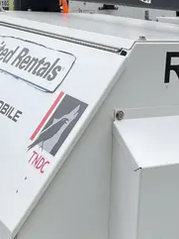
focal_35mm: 79
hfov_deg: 18.5
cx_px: 147
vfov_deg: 24.5
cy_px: 176
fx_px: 544
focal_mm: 4.2
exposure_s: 1/1072
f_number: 1.6
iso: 50
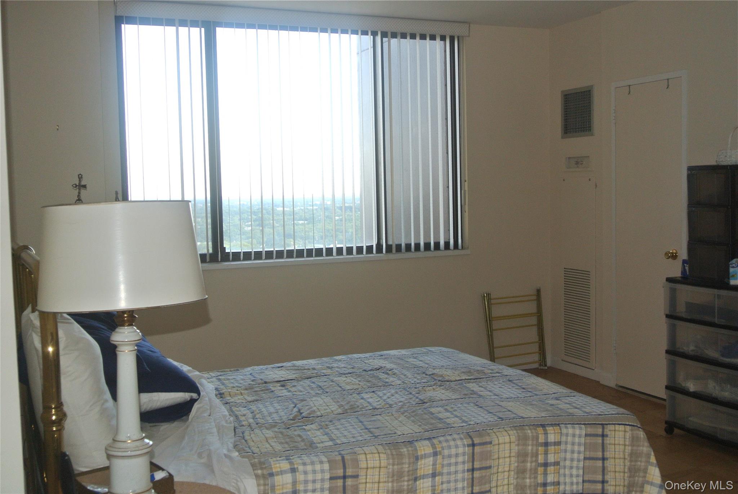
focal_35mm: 42
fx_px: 862
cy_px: 247
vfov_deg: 32.0
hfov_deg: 46.4
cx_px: 369
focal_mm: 15.7
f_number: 4.2
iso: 160
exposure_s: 1/125
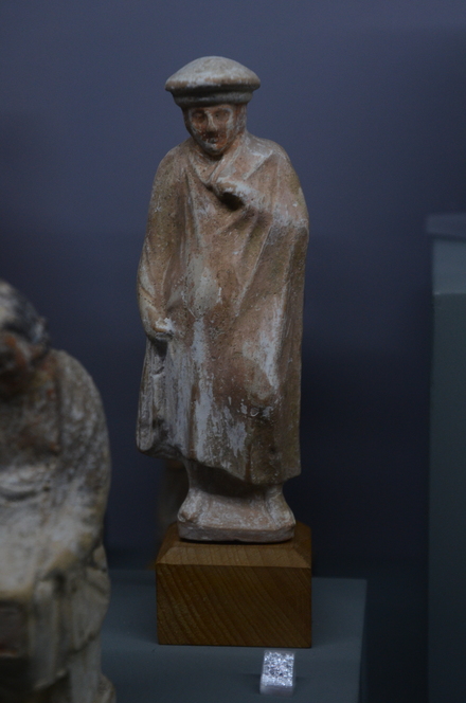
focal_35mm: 75
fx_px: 1462
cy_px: 352
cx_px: 233
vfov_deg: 27.0
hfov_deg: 18.1
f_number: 5.6
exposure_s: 1/125
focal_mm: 50
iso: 1000
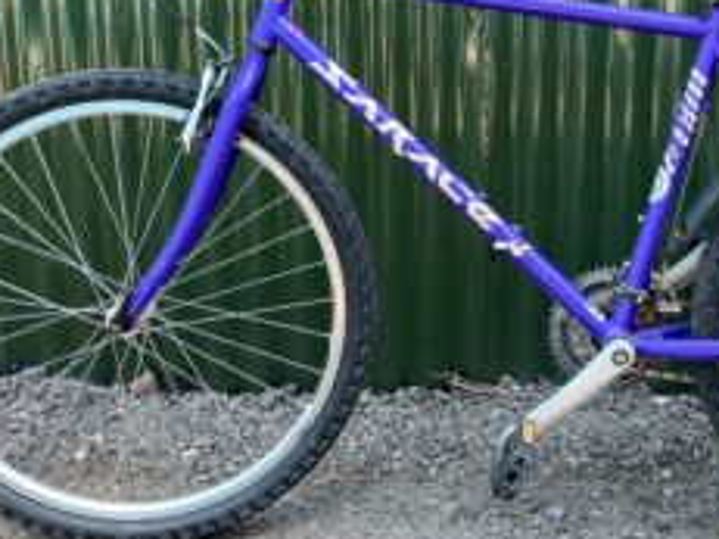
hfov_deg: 35.0
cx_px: 514
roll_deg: -1.4
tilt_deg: -15.1
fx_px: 1121
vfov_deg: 26.6
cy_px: 125
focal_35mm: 54
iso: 50
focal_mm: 5.1
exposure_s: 1/121
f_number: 1.6
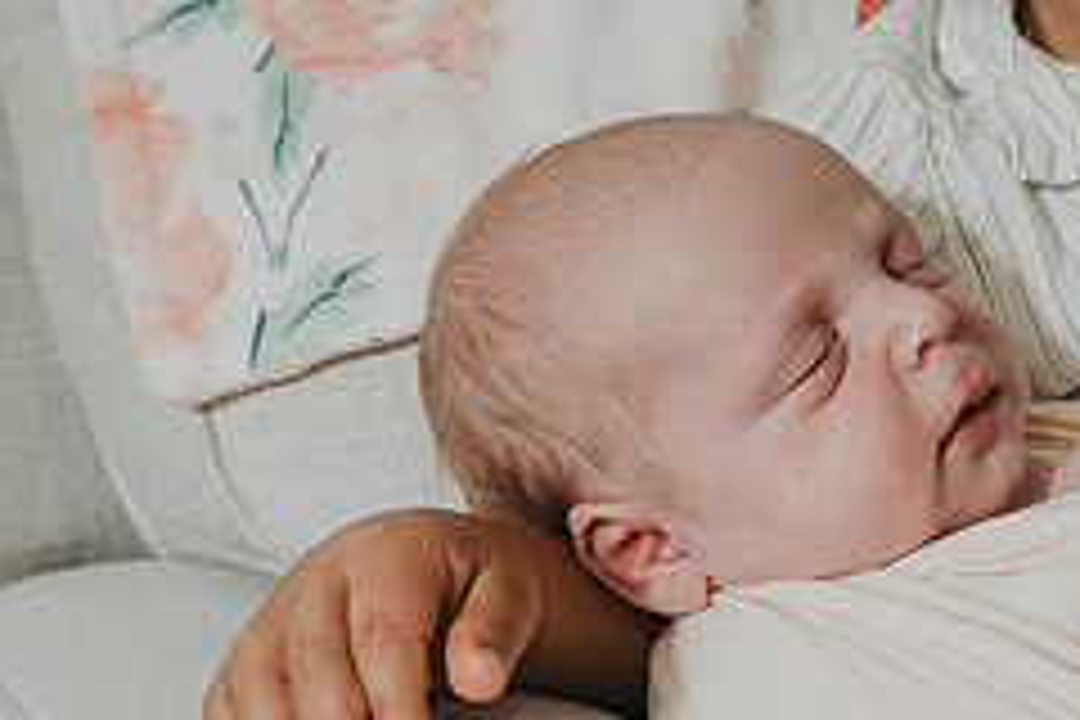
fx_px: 2340
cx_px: 1148
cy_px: 151
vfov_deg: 17.4
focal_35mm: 78
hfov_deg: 24.5
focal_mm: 31
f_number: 5
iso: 3200
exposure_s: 1/100
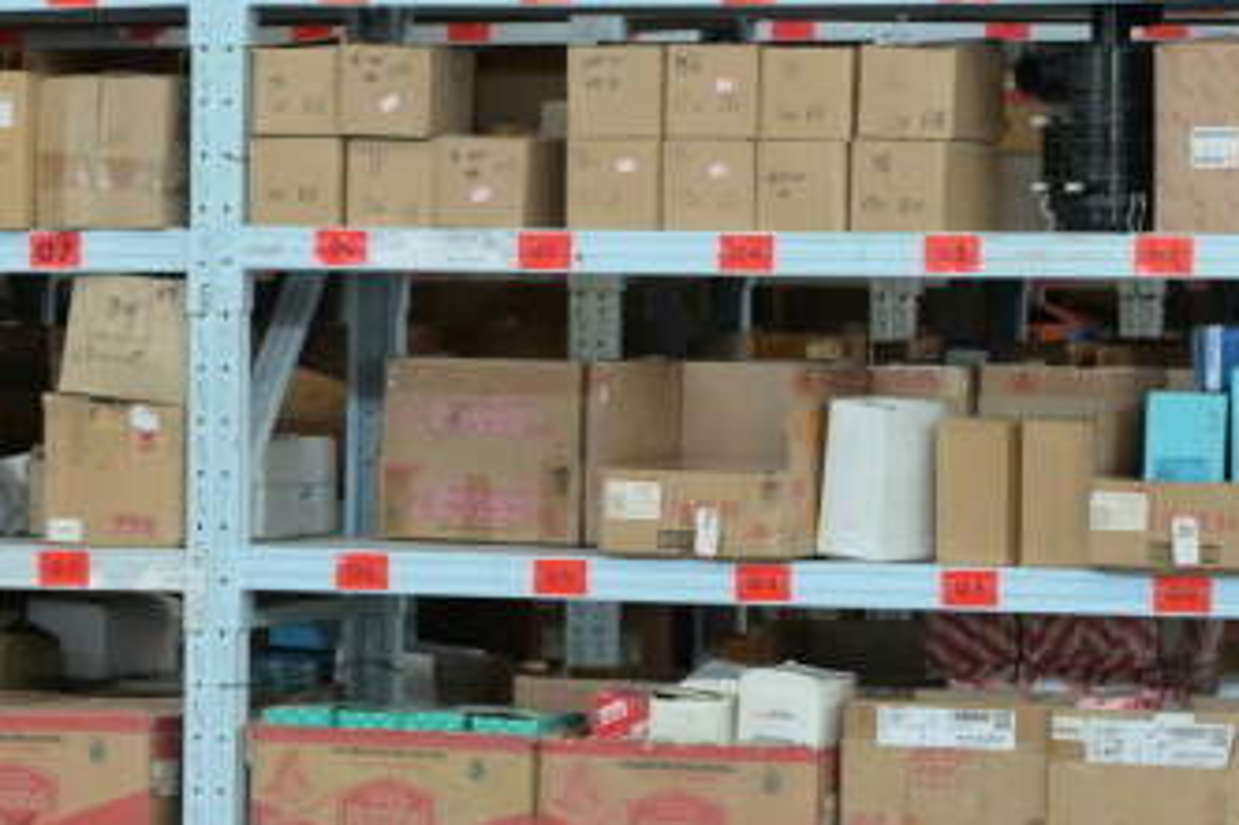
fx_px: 7740
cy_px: 661
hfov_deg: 9.1
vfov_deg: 6.1
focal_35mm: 225
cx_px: 108
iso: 3200
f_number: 4
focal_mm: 47
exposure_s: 1/800
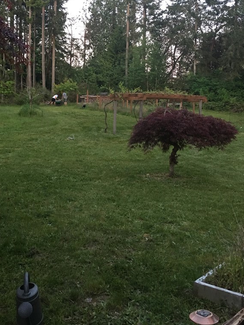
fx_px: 366
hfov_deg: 36.7
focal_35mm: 39
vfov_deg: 47.5
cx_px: 96
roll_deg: -1.2
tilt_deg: -0.8
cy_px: 127
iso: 80
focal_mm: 4.15
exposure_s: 1/15
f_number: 2.2
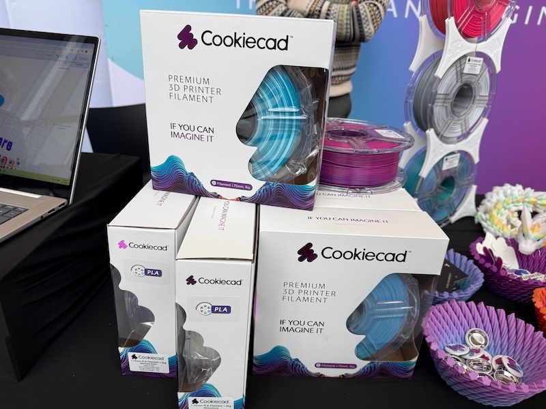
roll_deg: -2.5
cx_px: 273
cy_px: 204
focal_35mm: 24
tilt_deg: -23.7
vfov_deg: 56.8
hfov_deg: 71.6
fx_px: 379
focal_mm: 6.76
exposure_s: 1/285
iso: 64
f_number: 1.78
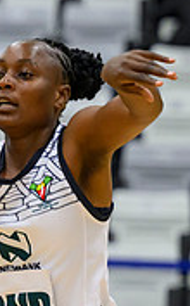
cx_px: -116
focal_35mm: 662
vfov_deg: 3.2
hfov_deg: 2.0
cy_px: 249
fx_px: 5507
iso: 4000
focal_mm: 160
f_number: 3.2
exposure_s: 1/1000
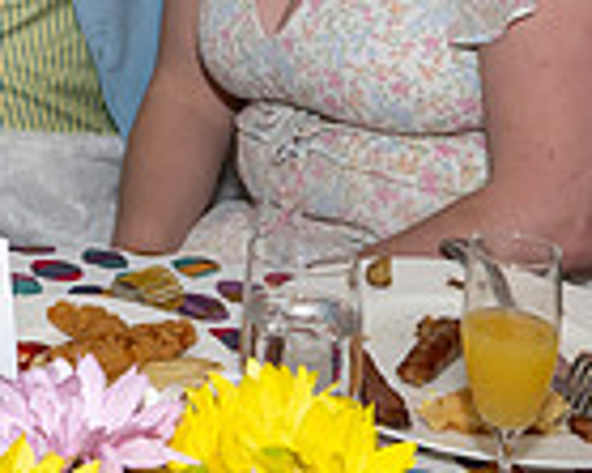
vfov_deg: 13.6
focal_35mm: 105
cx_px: -414
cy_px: -279
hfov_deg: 16.0
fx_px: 1838
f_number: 9
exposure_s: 1/250
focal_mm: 17
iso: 500
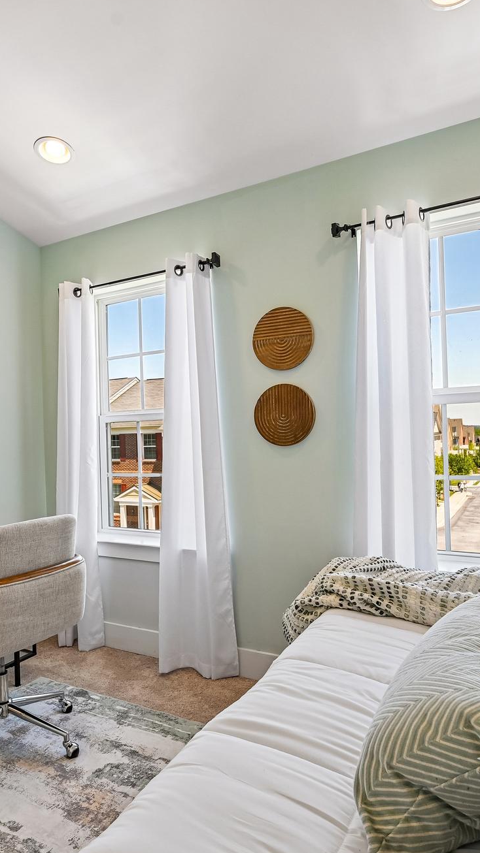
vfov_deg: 78.7
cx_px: 153
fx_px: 521
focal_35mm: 23
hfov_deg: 48.5
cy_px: 436
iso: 100
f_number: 8
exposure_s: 1/40
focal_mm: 14
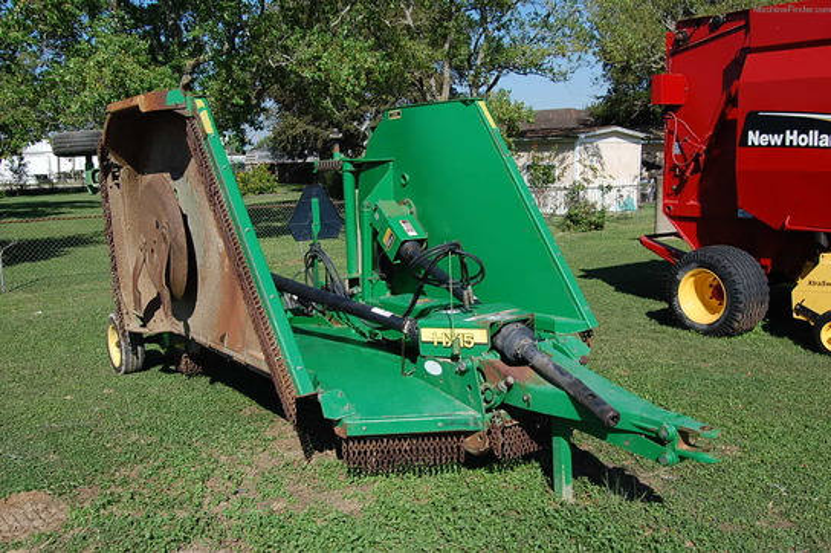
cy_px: 276
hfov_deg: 57.3
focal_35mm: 33
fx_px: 761
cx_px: 416
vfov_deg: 39.9
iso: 200
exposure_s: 1/320
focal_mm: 22
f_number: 9
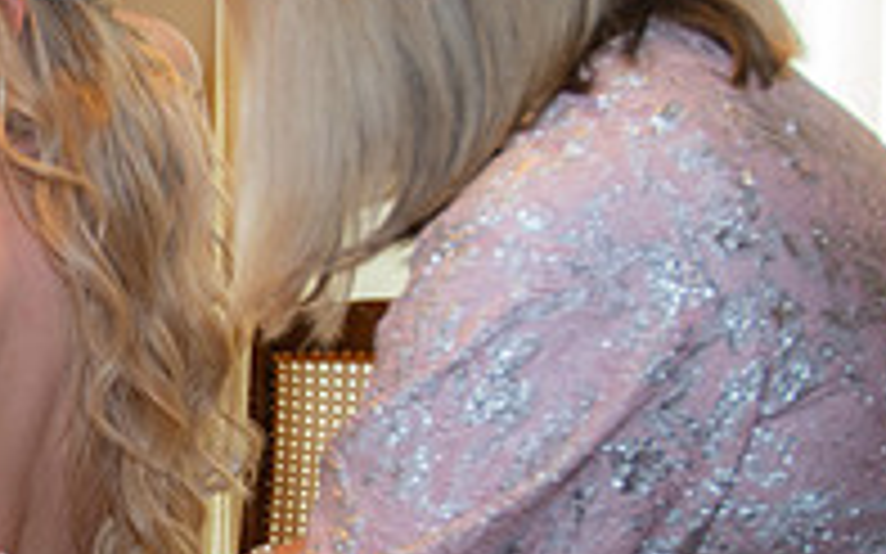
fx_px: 1810
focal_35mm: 75
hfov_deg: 25.0
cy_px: 405
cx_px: -153
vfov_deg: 17.3
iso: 640
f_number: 2.8
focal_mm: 25
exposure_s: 1/125
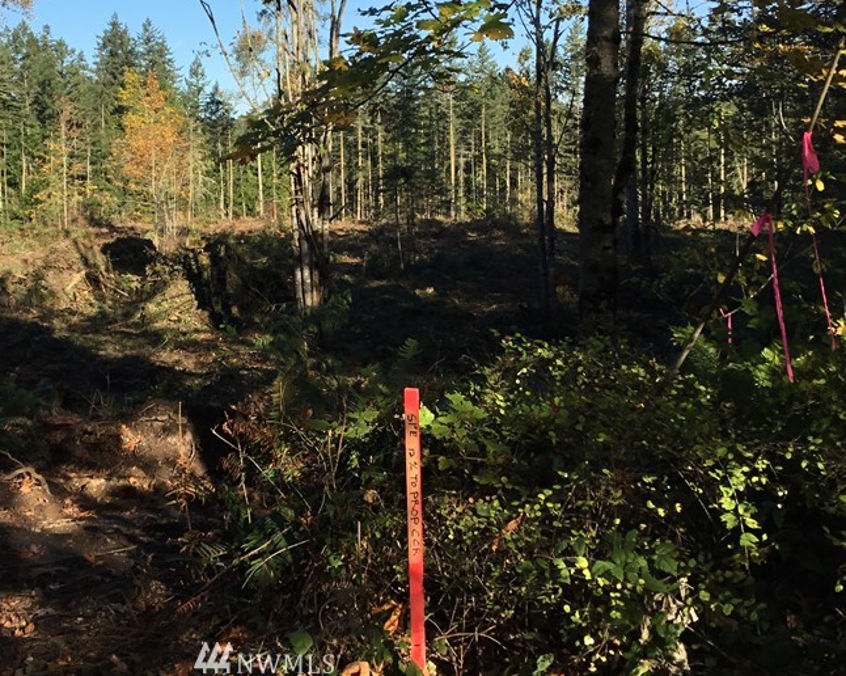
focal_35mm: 48
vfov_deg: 31.1
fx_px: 1201
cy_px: 204
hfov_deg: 38.3
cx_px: 267
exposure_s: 1/947
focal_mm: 3.3
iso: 25
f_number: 2.4
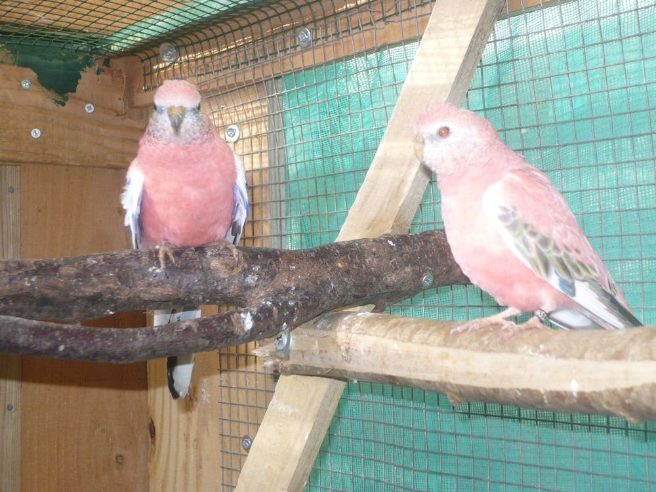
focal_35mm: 66
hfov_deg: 29.4
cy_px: 246
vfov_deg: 22.3
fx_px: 1251
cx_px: 328
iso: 100
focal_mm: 10.9
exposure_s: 1/100
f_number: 3.9
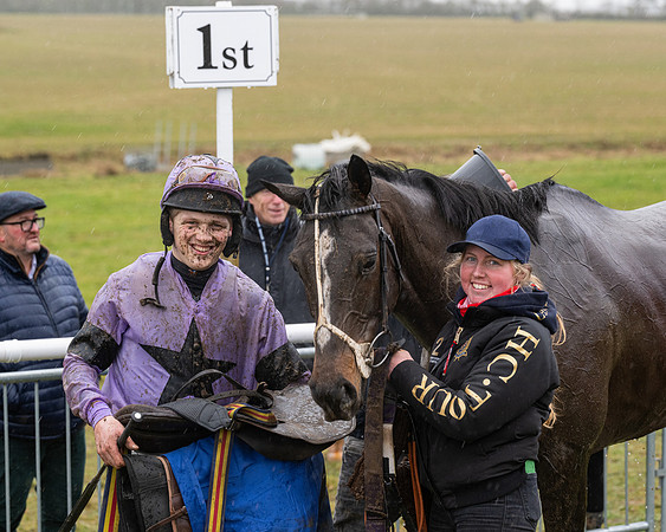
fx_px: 2286
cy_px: 266
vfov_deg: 13.3
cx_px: 345
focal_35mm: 116
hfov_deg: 16.6
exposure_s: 1/500
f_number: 5
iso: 800
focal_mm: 103
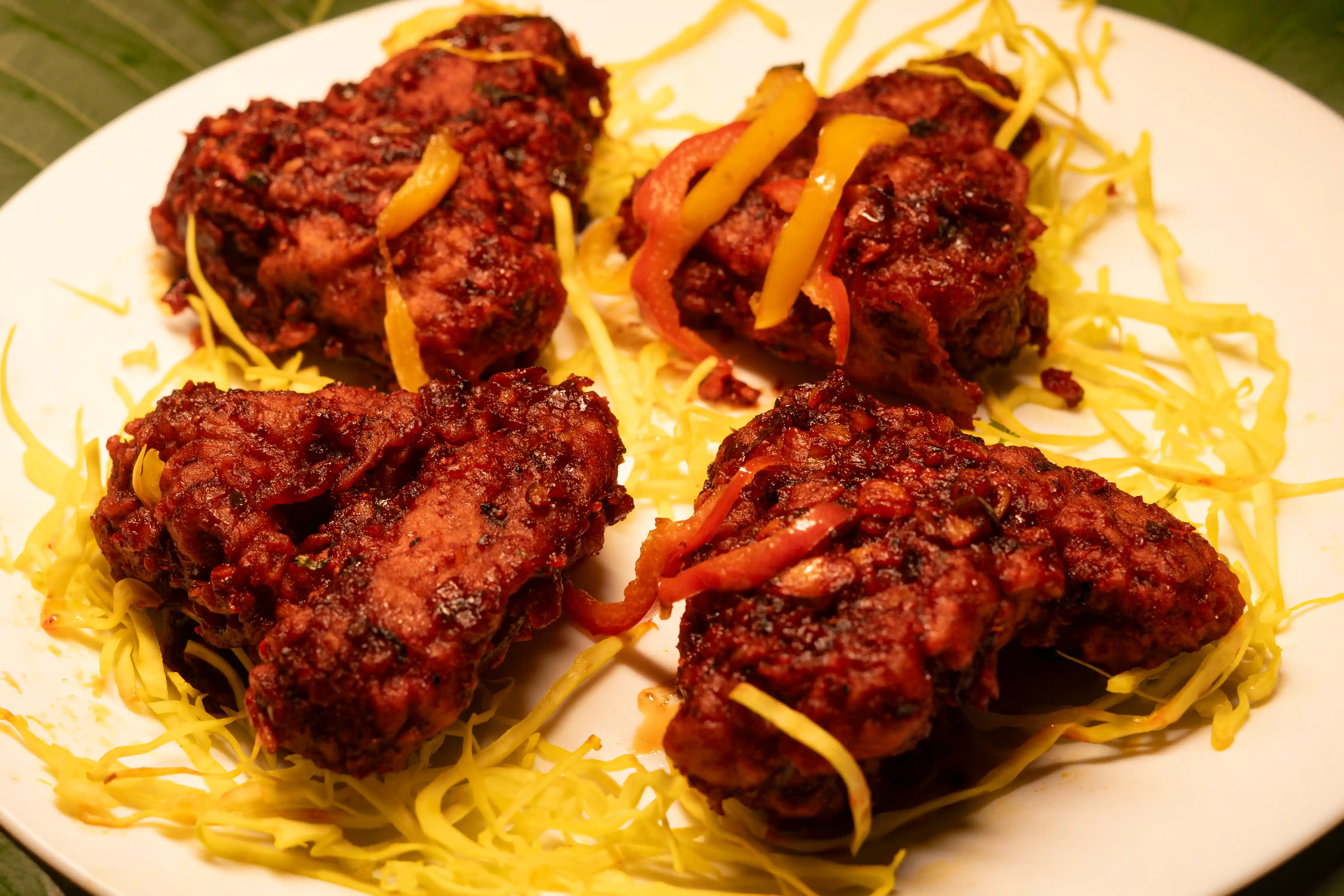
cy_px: 448
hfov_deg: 27.0
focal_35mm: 75
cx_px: 672
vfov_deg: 18.2
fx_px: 2800
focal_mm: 50
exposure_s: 1/160
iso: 400
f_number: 5.6
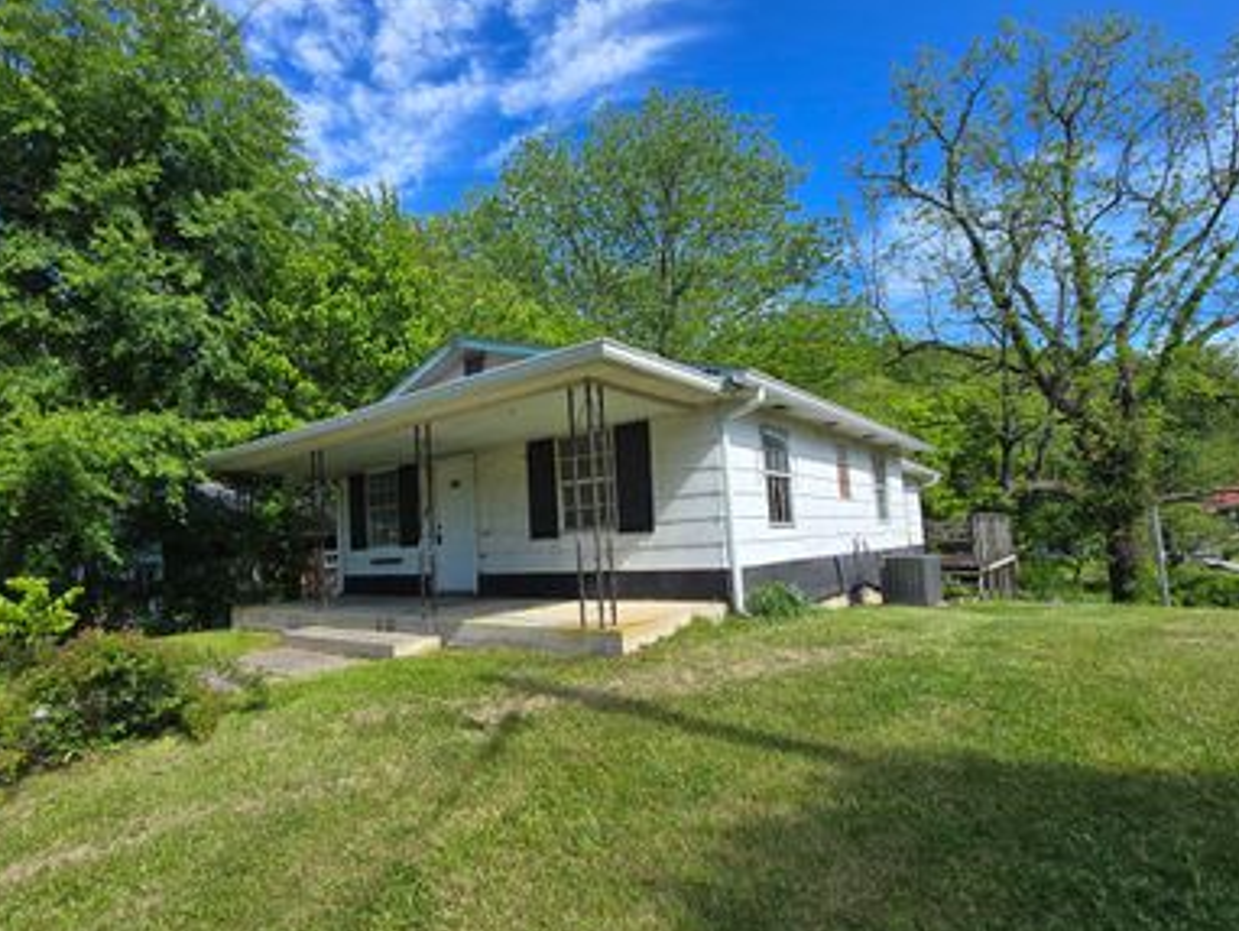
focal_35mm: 17
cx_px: 506
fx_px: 609
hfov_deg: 90.0
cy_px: 488
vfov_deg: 74.7
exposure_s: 1/1111
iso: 50
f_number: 2.2
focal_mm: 2.2
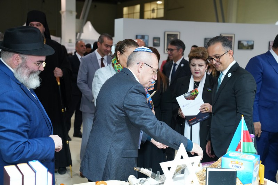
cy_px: 92
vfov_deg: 26.0
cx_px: 139
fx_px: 401
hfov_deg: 38.2
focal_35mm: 52
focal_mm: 52
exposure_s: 1/200
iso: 2500
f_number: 4
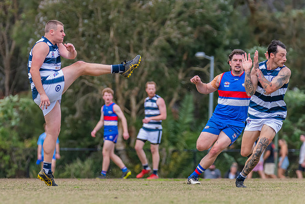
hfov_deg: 4.6
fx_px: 3773
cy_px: 75
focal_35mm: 445
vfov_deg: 3.1
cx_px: 67
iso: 800
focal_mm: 270
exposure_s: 1/2000
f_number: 5
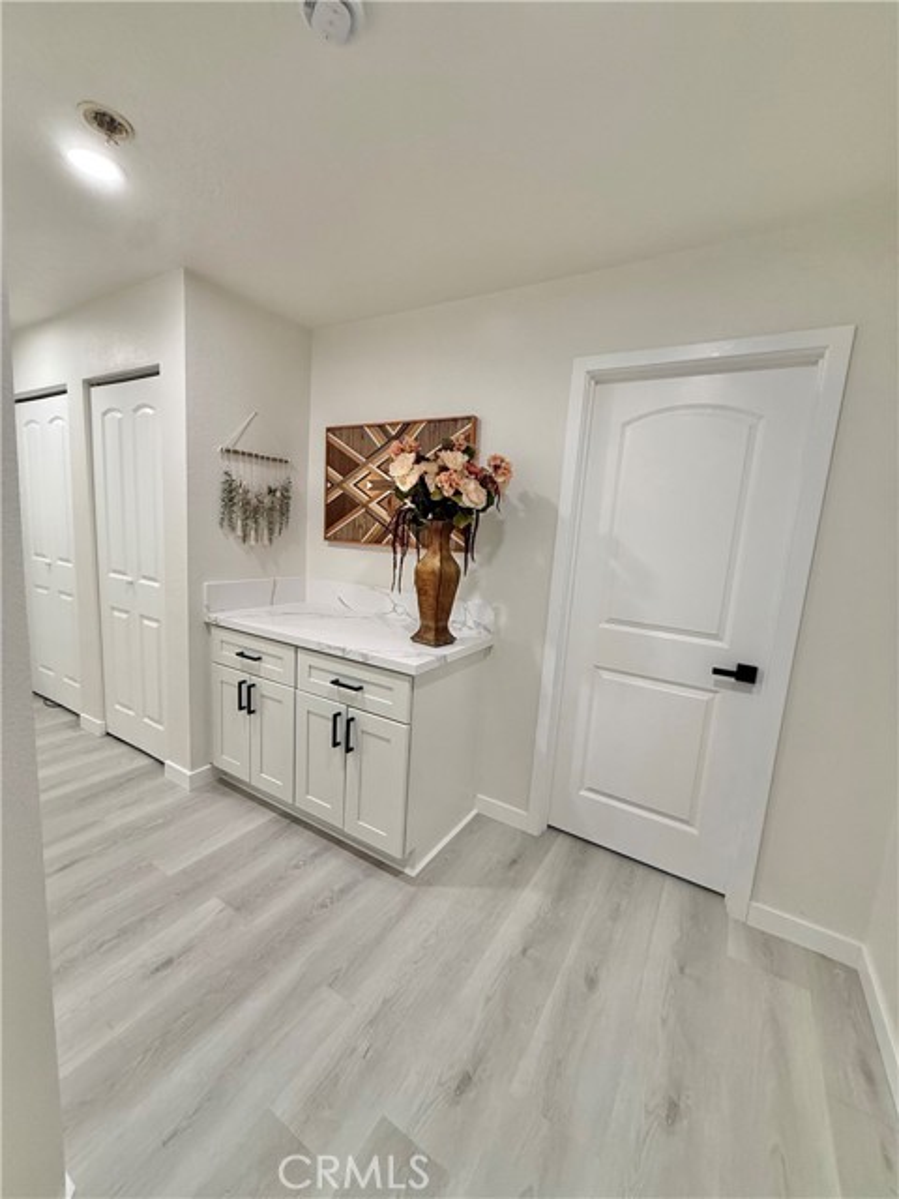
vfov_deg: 102.1
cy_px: 600
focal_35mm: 14
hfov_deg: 85.7
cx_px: 450
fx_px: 485
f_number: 2.2
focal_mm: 2.22
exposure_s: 1/120
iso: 250
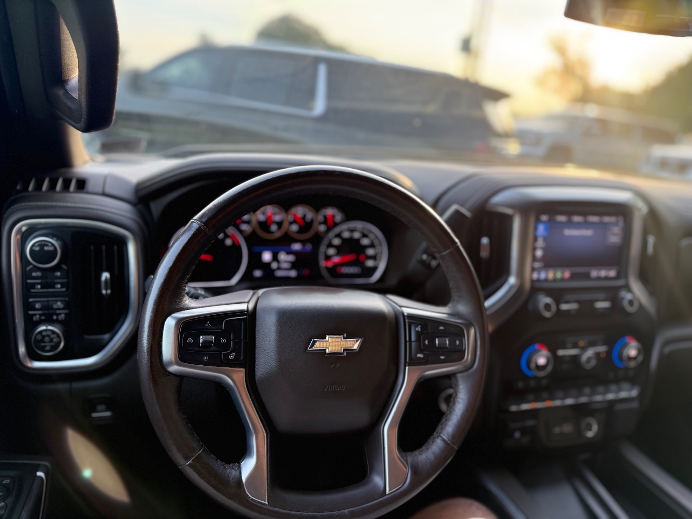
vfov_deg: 56.8
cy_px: 260
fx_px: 480
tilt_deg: -15.4
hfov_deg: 71.6
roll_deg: -5.2
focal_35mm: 24
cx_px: 346
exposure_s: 1/141
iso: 100
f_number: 1.78
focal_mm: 6.76
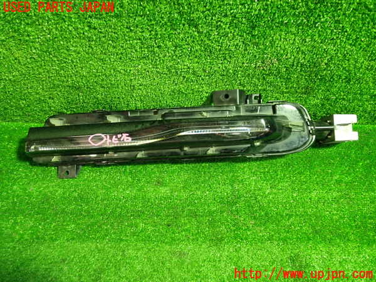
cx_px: 188
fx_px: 326
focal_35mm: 30
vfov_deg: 46.8
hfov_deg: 60.0
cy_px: 141
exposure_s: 1/30
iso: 500
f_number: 2.3
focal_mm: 5.4
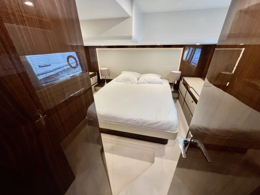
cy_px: 98
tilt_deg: -26.3
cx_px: 130
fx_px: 98
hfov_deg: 106.2
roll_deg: +0.7
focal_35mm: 13
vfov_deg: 90.0
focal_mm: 1.57
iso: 200
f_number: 1.8
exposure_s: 1/99
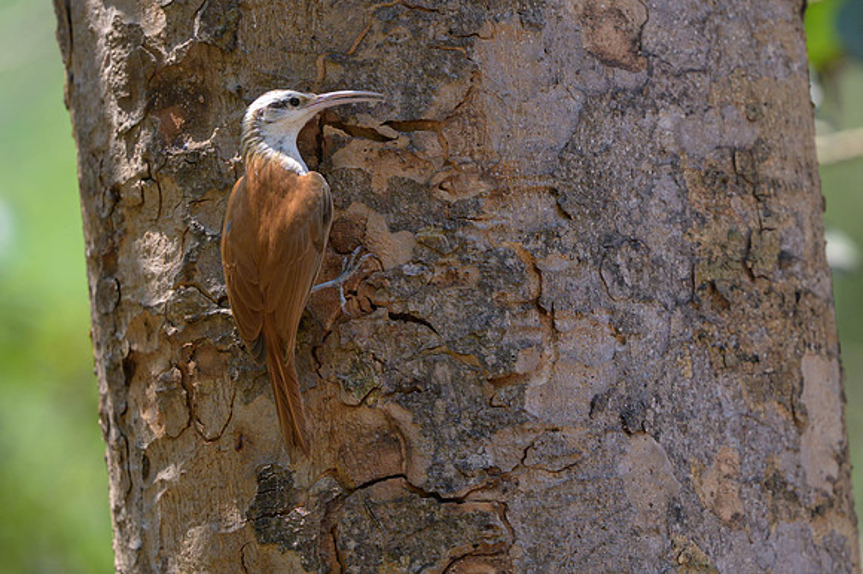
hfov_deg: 2.0
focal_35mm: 1028
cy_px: 392
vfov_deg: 1.3
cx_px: 386
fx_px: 24633
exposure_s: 1/1600
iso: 250
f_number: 2.8
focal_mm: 400
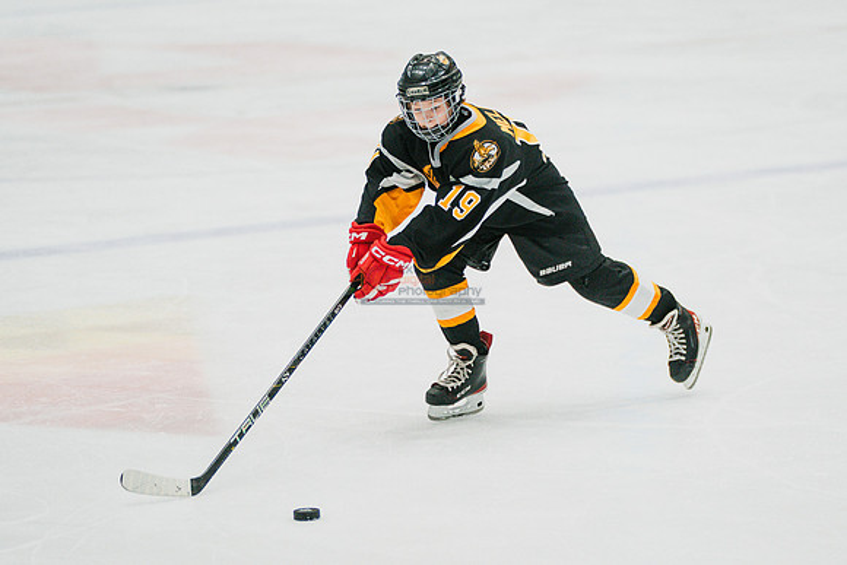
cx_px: 493
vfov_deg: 7.0
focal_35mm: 197
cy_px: 257
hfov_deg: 10.4
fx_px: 4640
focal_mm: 157
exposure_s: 1/1600
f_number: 3.2
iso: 3200
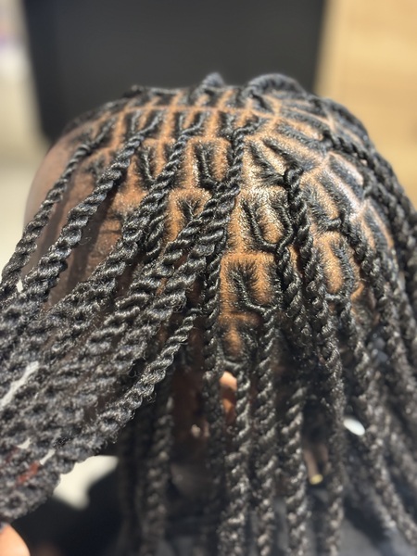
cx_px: 208
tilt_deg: -39.4
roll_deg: -1.4
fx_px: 835
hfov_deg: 28.0
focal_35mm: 52
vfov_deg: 36.8
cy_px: 278
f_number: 1.6
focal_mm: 5.96
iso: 250
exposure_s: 1/25
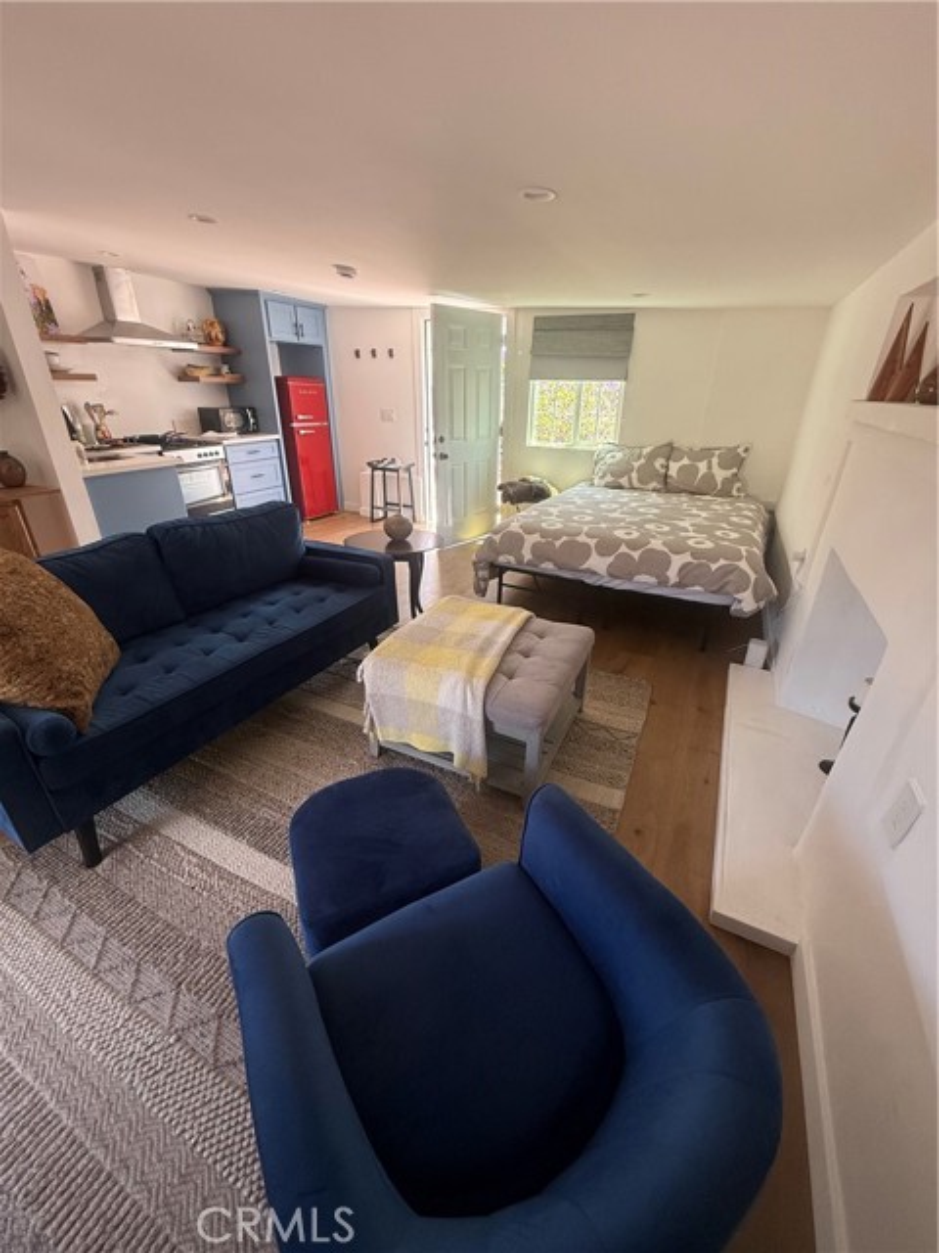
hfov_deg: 85.7
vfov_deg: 102.1
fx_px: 506
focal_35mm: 14
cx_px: 470
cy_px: 626
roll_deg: -0.3
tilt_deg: -23.8
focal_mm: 2.22
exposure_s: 1/99
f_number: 2.2
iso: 250
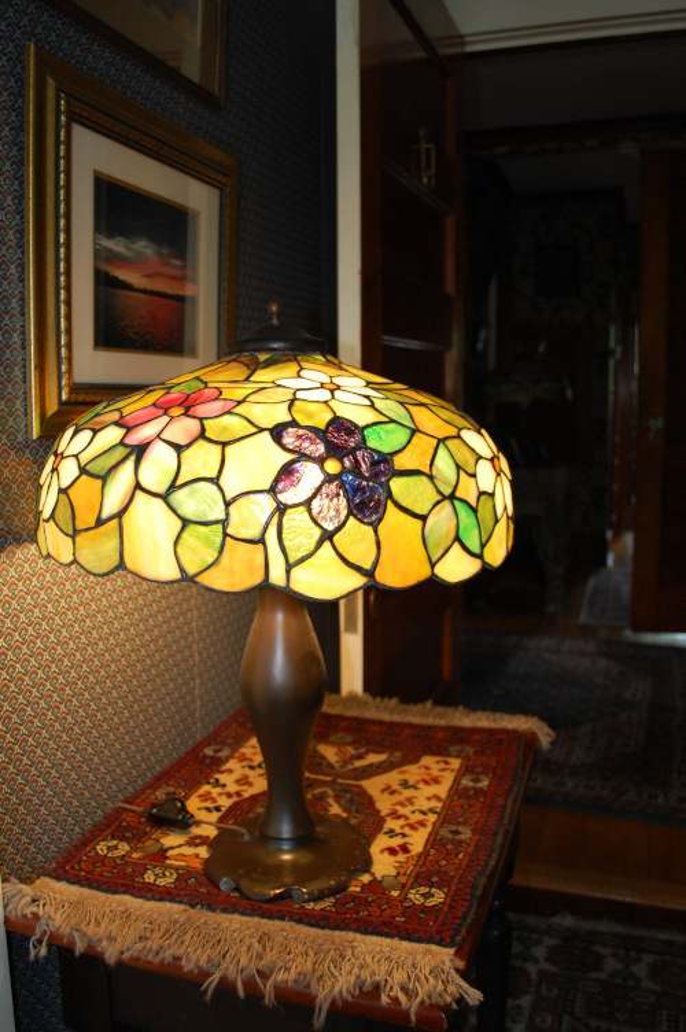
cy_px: 516
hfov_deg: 43.5
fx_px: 859
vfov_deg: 62.0
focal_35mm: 30
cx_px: 343
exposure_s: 1/60
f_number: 3.8
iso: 400
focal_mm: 20
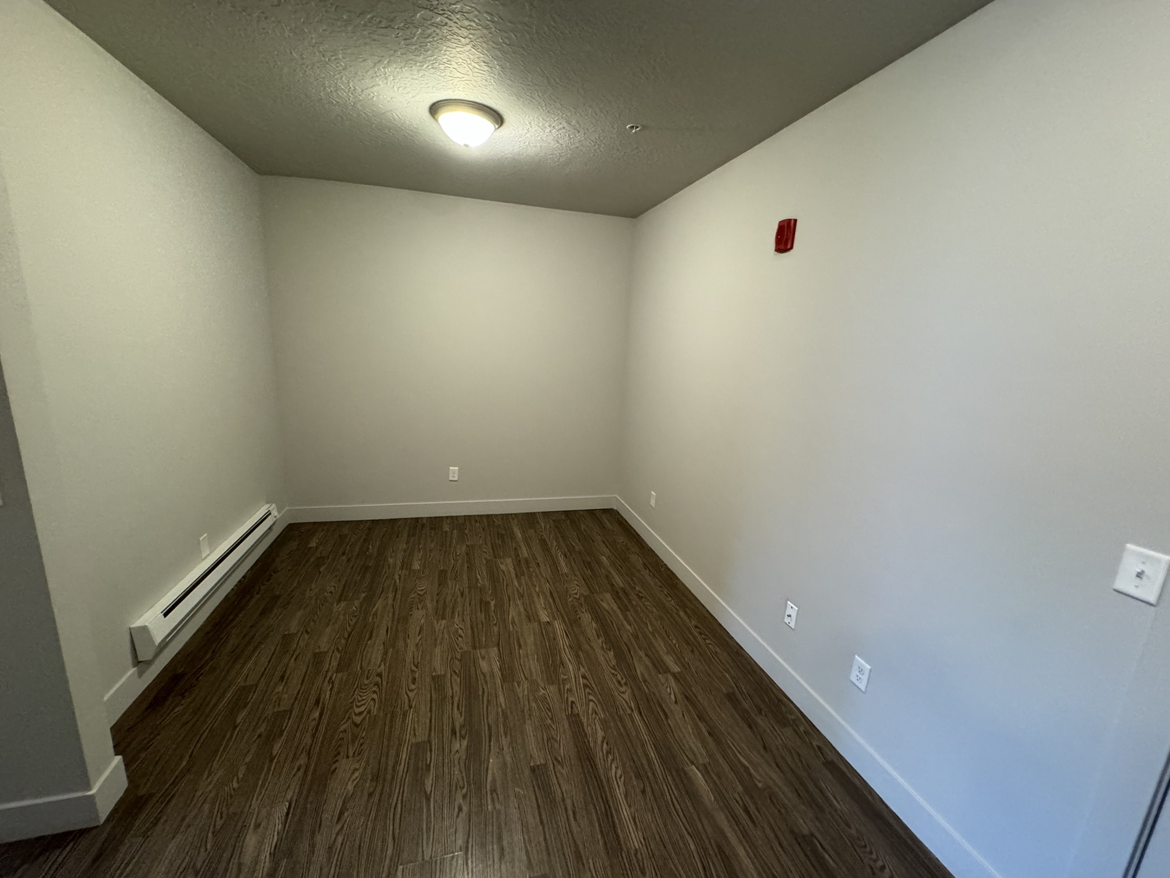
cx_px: 585
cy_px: 439
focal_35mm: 14
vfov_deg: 85.7
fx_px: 473
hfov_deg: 102.1
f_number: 2.2
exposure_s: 1/60
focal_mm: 2.22
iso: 640
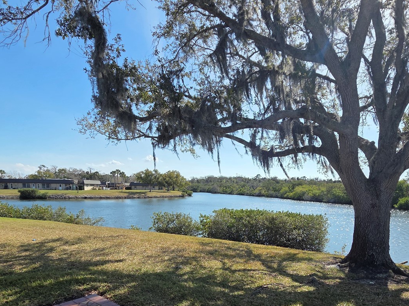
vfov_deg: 63.6
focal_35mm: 20
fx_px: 236
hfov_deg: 81.3
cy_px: 213
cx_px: 232
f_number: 2.2
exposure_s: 1/1714
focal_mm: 2.2
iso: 50
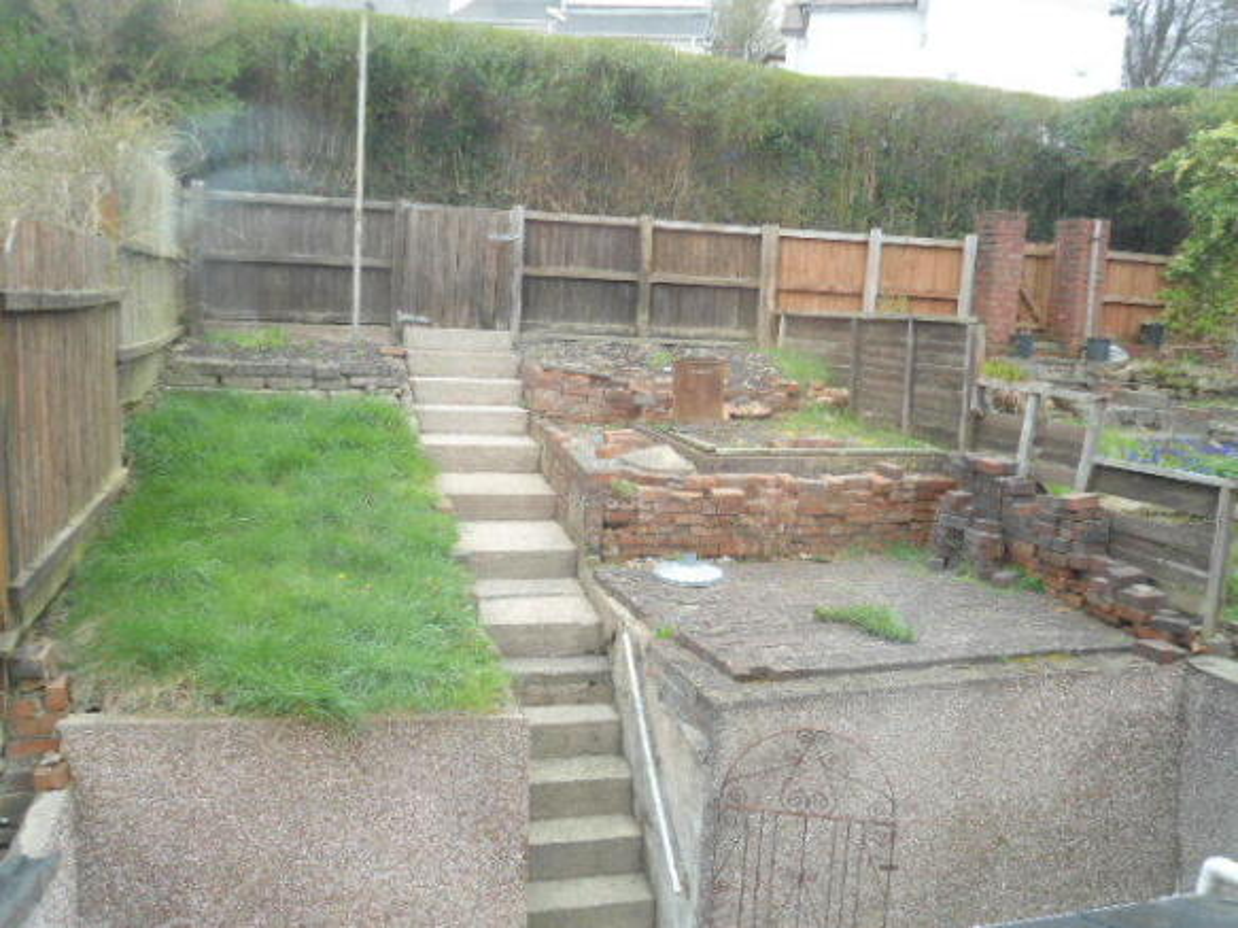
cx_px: 619
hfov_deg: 58.4
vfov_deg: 45.4
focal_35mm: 31
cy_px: 464
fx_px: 1108
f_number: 3
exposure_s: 1/160
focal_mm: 5.6
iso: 80
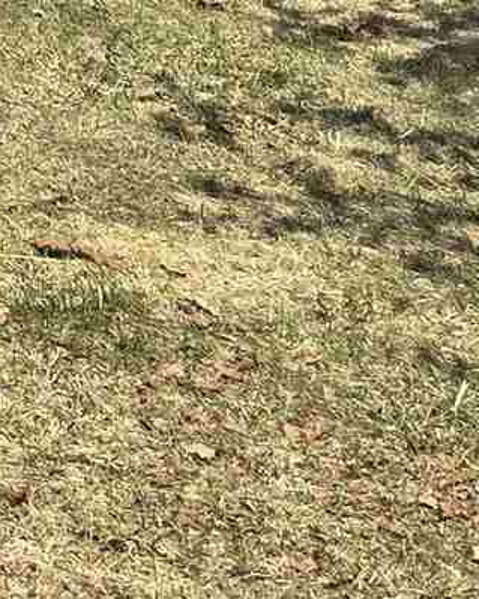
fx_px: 3067
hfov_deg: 6.2
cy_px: -1009
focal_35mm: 173
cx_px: -1815
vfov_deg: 9.5
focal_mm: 6.3
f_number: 1.7
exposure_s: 1/713
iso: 12
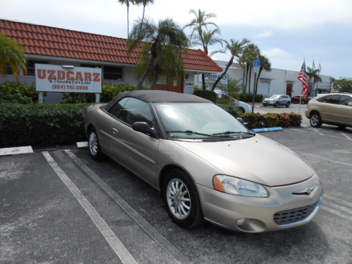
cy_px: 132
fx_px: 264
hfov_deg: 67.3
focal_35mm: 26
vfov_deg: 53.1
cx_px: 176
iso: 80
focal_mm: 4.6
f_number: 3.5
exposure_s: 1/800
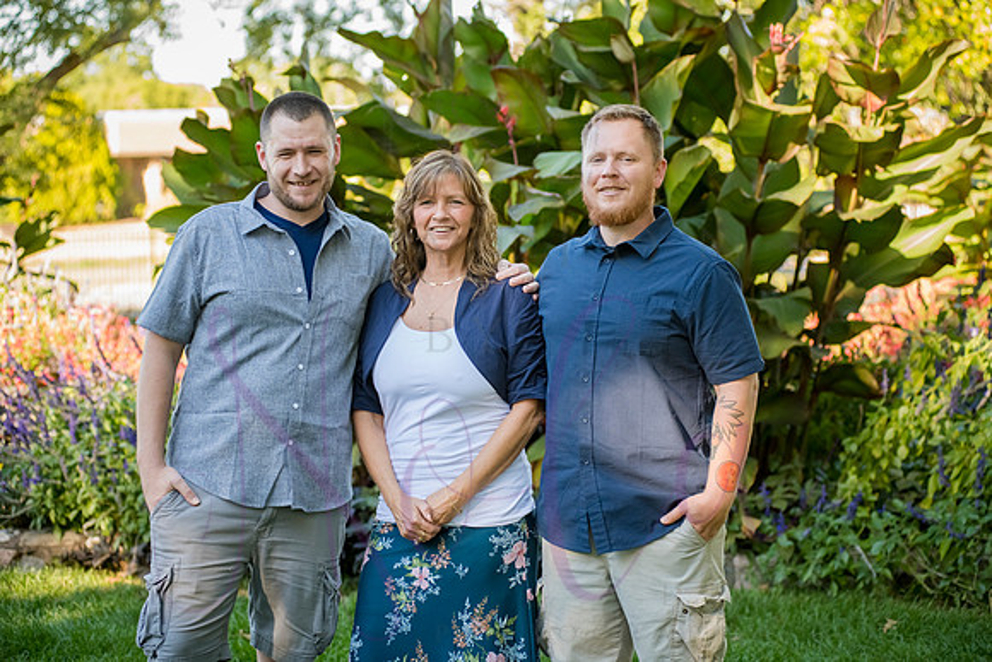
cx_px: 496
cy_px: 331
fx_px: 2205
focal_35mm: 80
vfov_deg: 17.1
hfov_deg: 25.4
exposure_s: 1/500
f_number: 4
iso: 800
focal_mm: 80
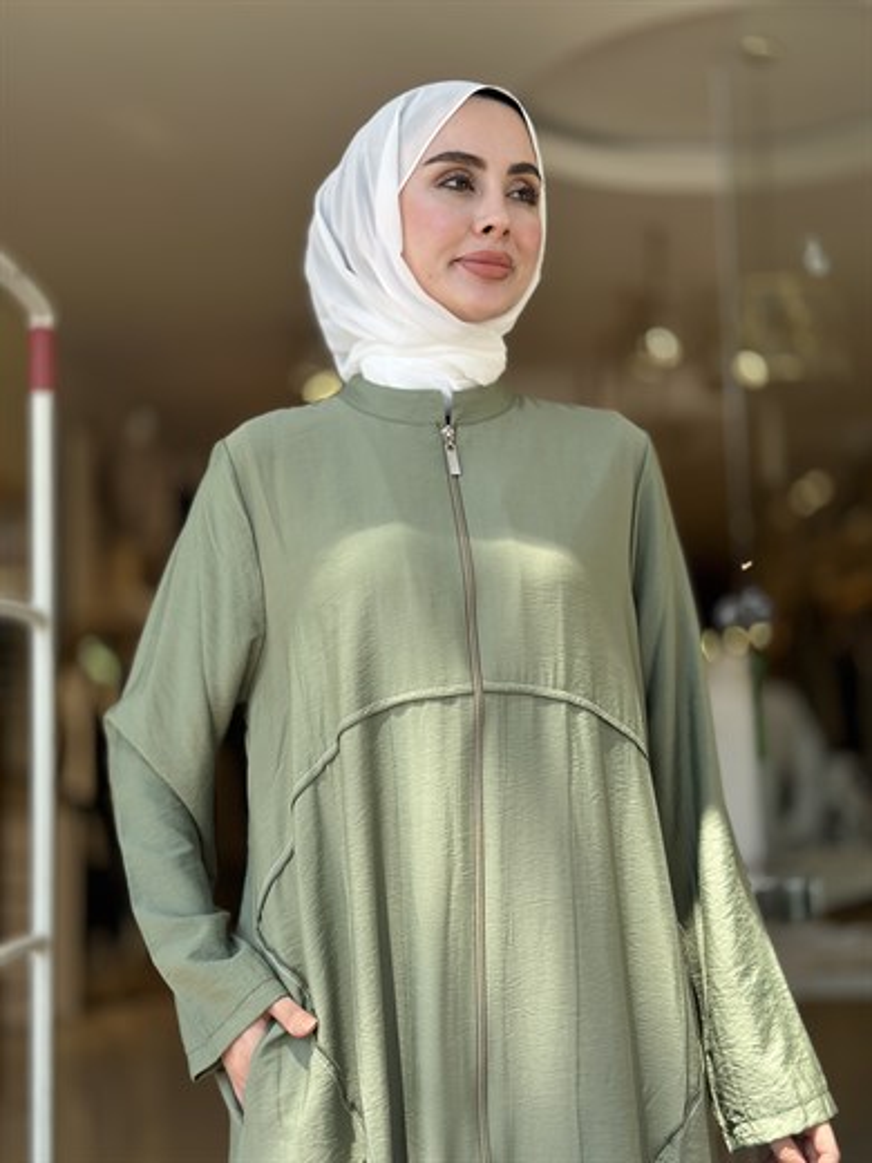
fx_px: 1612
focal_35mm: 48
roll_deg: +0.6
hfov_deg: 30.3
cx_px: 436
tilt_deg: +5.1
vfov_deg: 39.7
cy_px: 582
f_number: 1.78
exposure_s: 1/663
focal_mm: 6.86
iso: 80
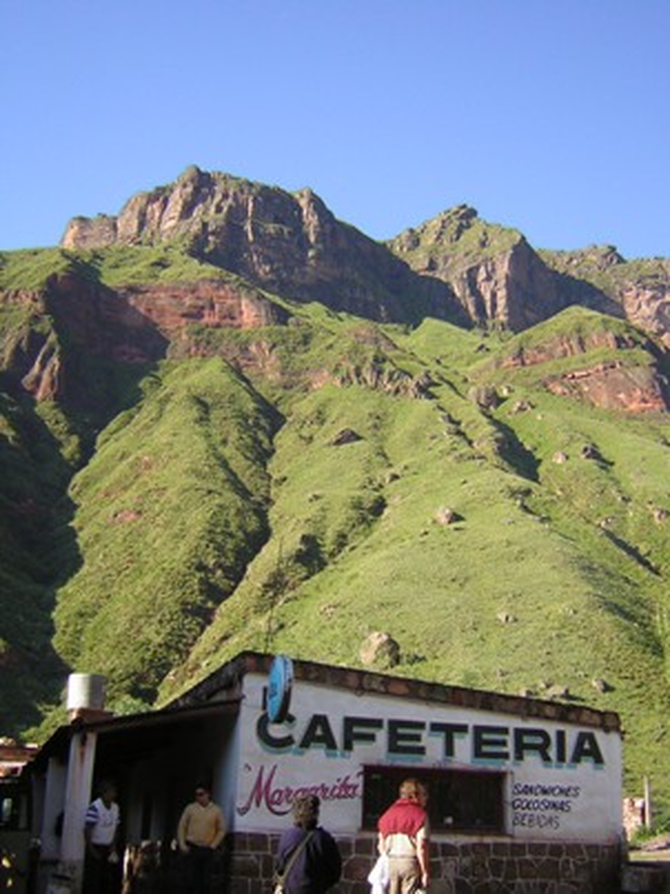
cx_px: 335
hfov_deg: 30.9
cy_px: 447
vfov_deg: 40.4
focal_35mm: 47
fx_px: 1214
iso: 50
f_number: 2.9
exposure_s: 1/356
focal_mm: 6.1
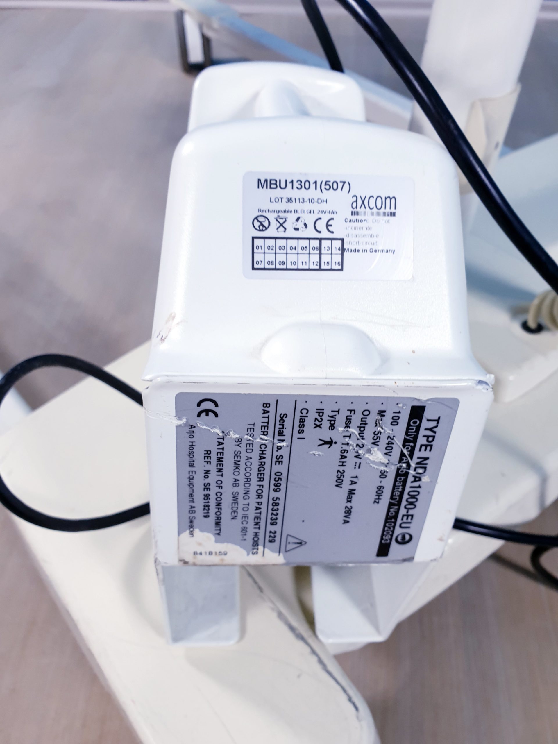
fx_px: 559
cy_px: 372
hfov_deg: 53.1
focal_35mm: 26
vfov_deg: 67.3
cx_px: 279
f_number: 2.4
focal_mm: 4.3
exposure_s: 1/50
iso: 80
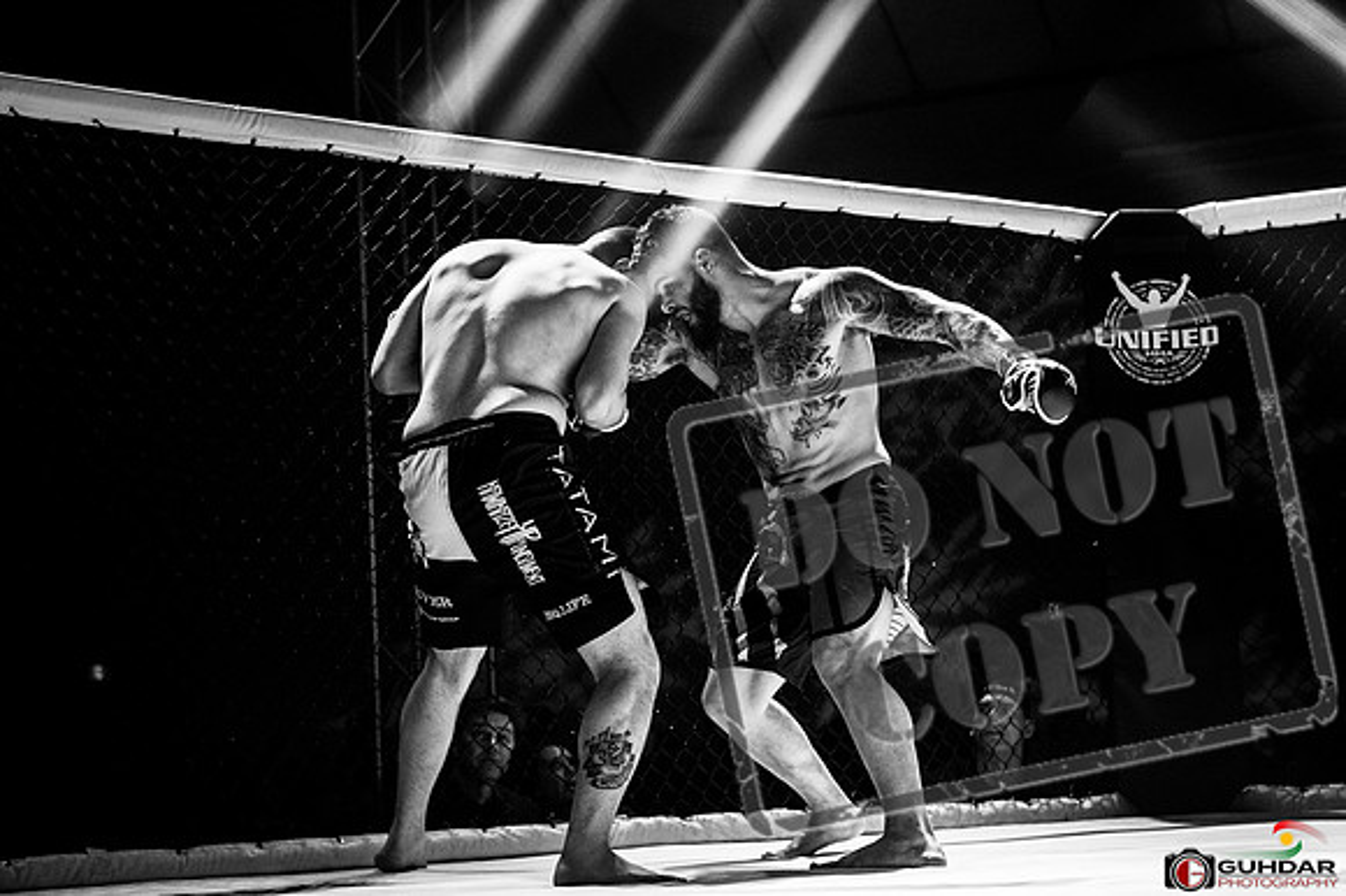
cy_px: 448
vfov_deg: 20.6
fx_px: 2466
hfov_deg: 30.5
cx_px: 673
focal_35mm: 66
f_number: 4.5
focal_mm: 66
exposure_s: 1/640
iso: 1600
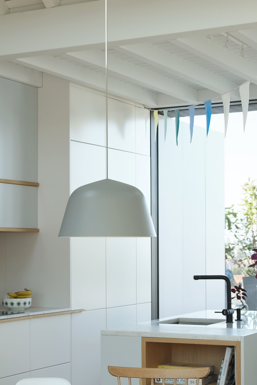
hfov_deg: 16.8
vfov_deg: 25.0
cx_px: 81
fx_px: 867
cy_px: 213
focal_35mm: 81
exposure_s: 1/140
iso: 200
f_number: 4.5
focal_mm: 32.9
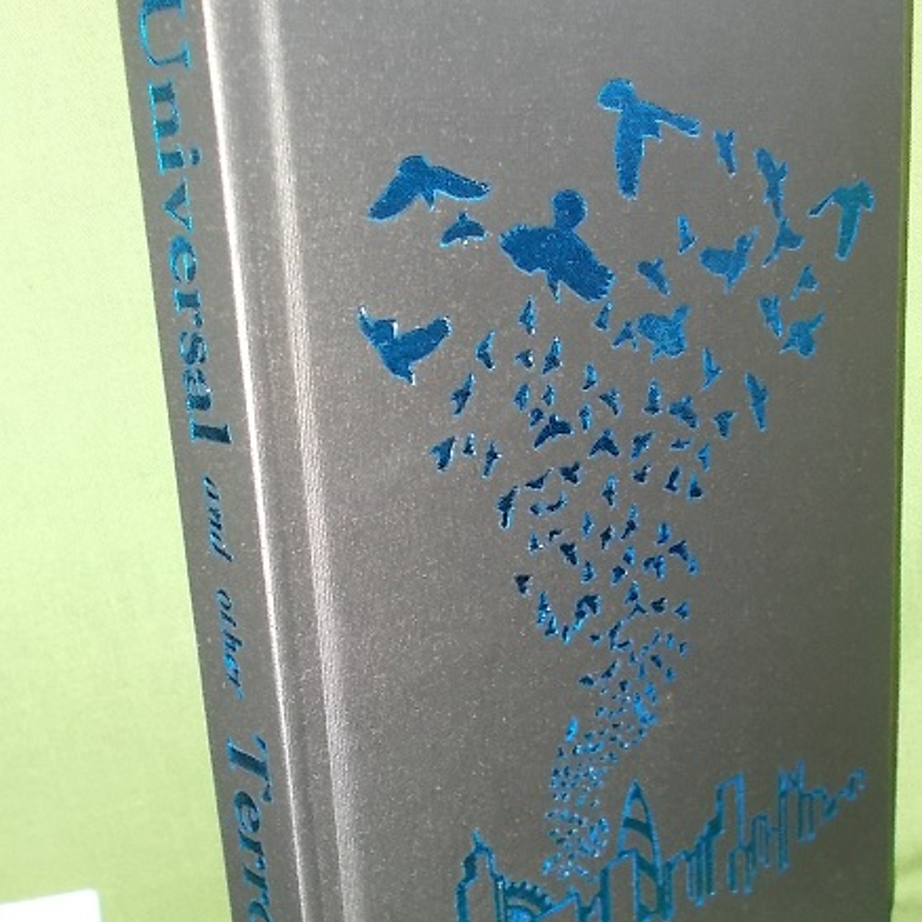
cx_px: 476
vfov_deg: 39.9
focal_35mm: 42
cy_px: 524
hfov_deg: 40.0
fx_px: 1266
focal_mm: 4.6
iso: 200
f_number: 3.2
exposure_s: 1/25
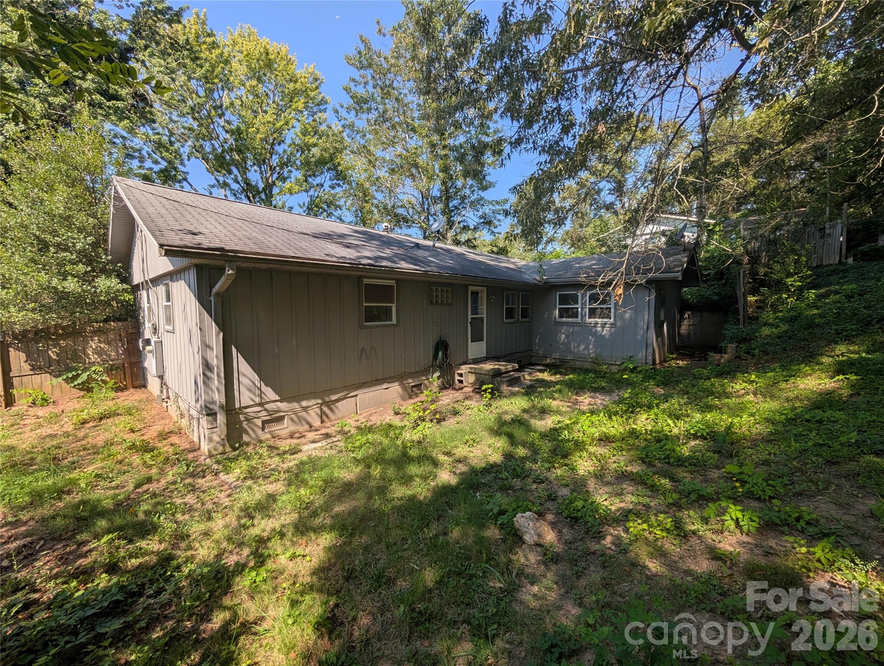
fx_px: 307
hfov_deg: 110.5
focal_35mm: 12
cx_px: 442
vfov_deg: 94.6
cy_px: 333
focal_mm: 2.02
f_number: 1.7
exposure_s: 1/1462
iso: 52
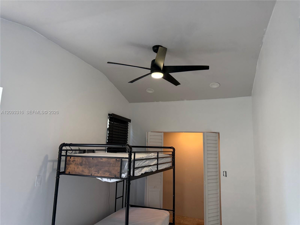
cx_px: 150
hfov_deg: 71.6
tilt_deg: +9.0
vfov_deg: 56.8
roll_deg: -1.5
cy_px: 112
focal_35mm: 24
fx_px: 208
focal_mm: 6.76
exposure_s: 1/170
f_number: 1.78
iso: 200
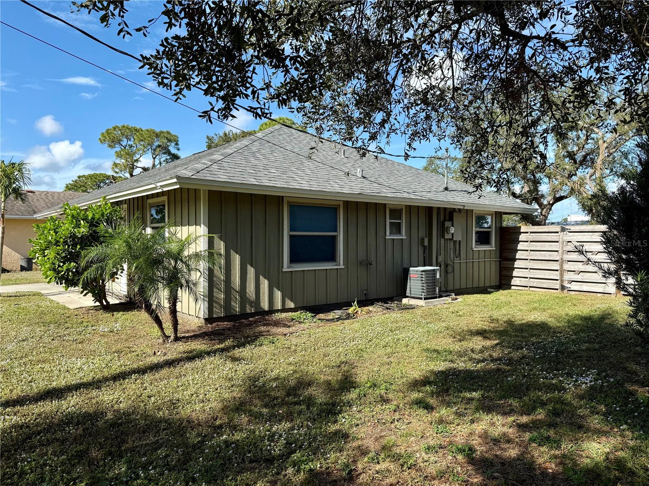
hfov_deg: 71.6
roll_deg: -0.3
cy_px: 243
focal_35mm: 24
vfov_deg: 56.8
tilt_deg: -0.3
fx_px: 450
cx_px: 324
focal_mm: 6.76
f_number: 1.78
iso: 80
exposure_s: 1/3145
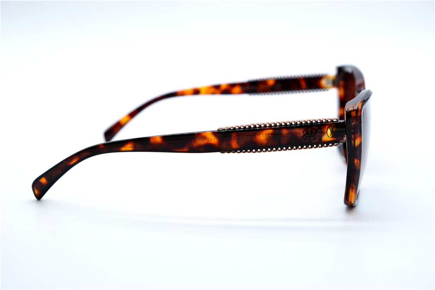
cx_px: 218
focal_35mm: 56
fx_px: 676
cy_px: 145
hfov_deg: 35.7
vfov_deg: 24.2
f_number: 5.6
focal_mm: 37.4
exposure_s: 1/125
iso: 160
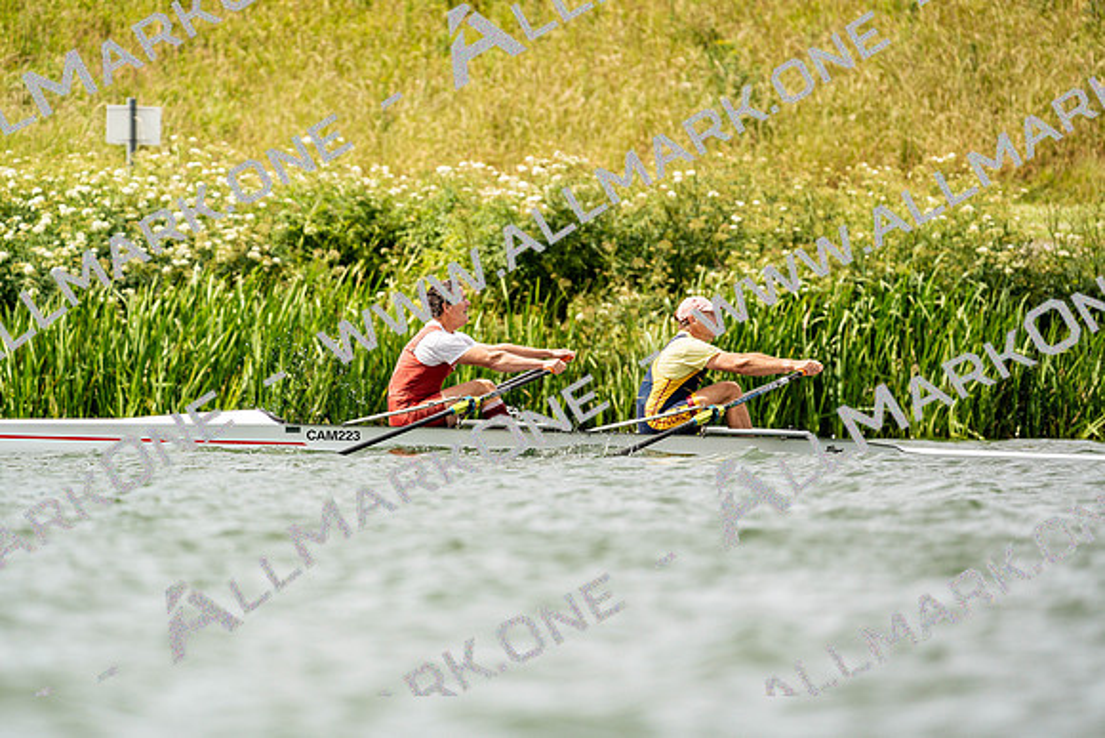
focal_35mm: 600
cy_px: 369
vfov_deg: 2.3
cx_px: 552
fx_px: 18420
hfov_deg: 3.4
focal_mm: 600
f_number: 6.3
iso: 320
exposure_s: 1/2000
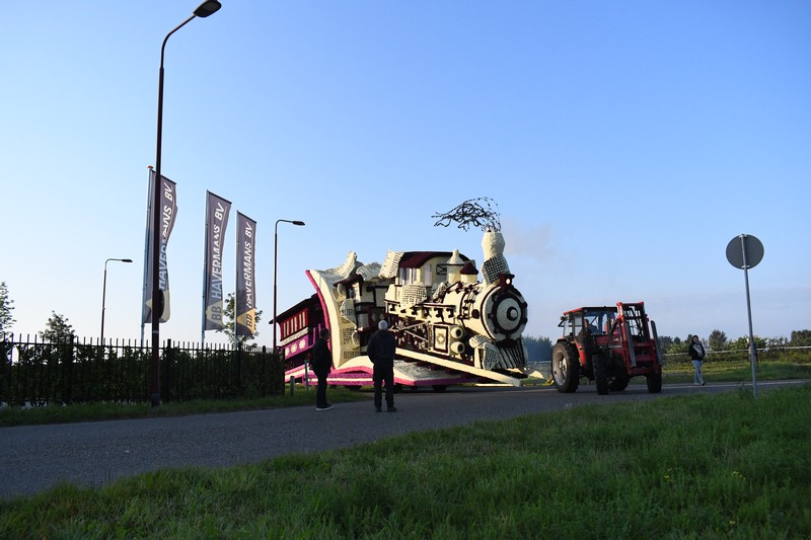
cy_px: 270
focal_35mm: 27
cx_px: 406
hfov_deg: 67.4
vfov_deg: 47.9
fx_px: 608
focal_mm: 18
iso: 1600
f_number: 5.6
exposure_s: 1/4000
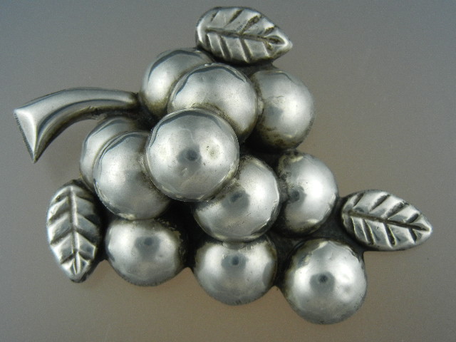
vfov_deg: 21.6
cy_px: 171
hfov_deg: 28.6
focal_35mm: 68
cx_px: 228
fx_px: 896
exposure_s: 1/27.3
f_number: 4.1
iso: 400
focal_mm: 12.2
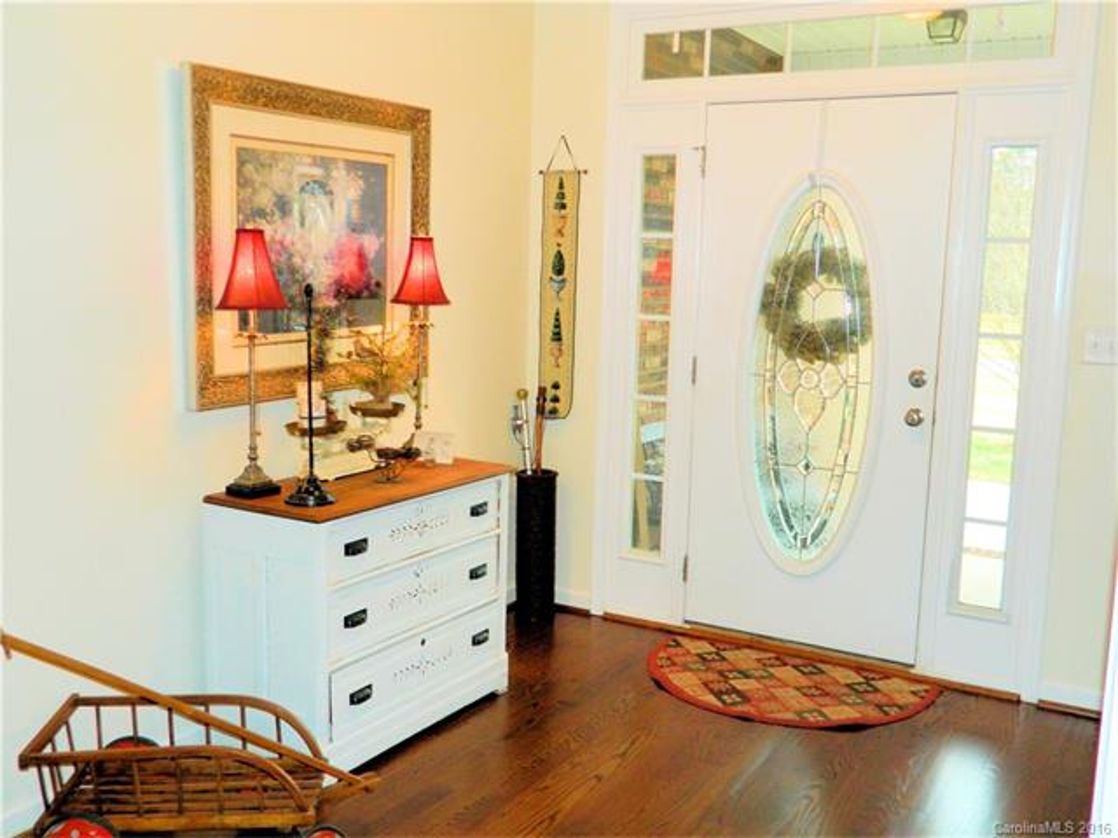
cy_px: 419
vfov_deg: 40.7
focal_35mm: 35
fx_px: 1130
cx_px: 559
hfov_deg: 52.6
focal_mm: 6.2
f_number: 3.3
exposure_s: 1/30
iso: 200
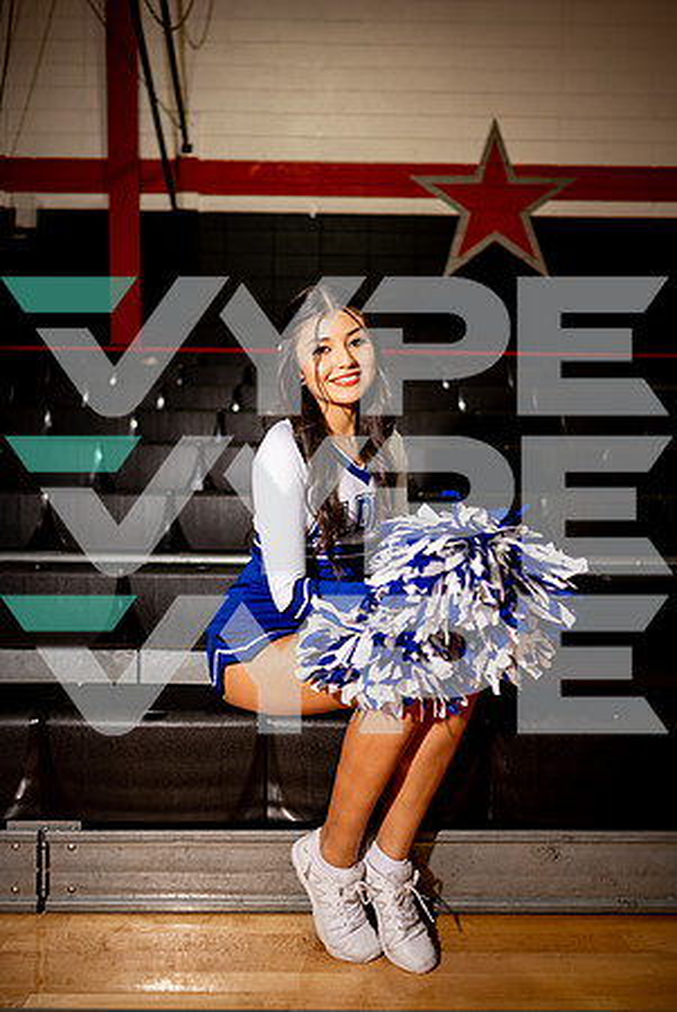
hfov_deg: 53.2
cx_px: 338
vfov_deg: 73.7
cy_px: 506
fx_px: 675
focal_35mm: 24
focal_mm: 24
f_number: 1.4
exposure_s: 1/500
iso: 100
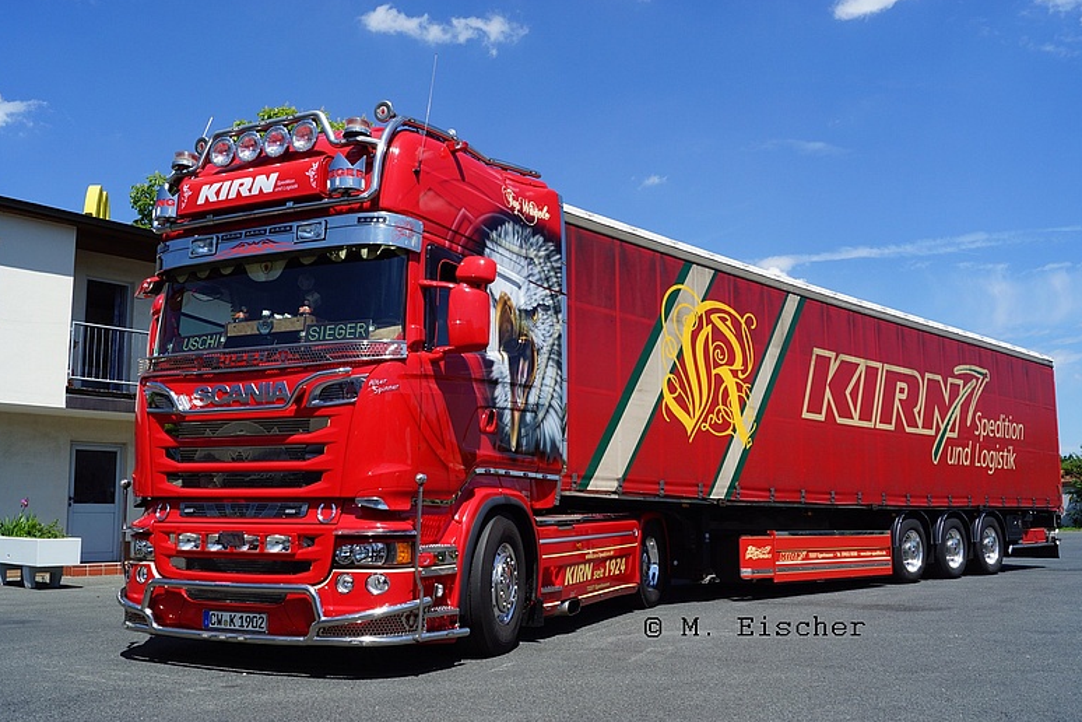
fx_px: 932
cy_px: 366
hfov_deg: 60.3
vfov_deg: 42.3
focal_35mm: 31
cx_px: 544
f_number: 13
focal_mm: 20
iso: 100
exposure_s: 1/160
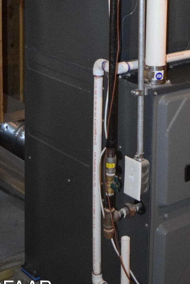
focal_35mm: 86
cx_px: 151
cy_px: -20
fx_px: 681
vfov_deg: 22.4
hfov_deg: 15.8
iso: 3200
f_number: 4
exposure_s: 1/60
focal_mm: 24
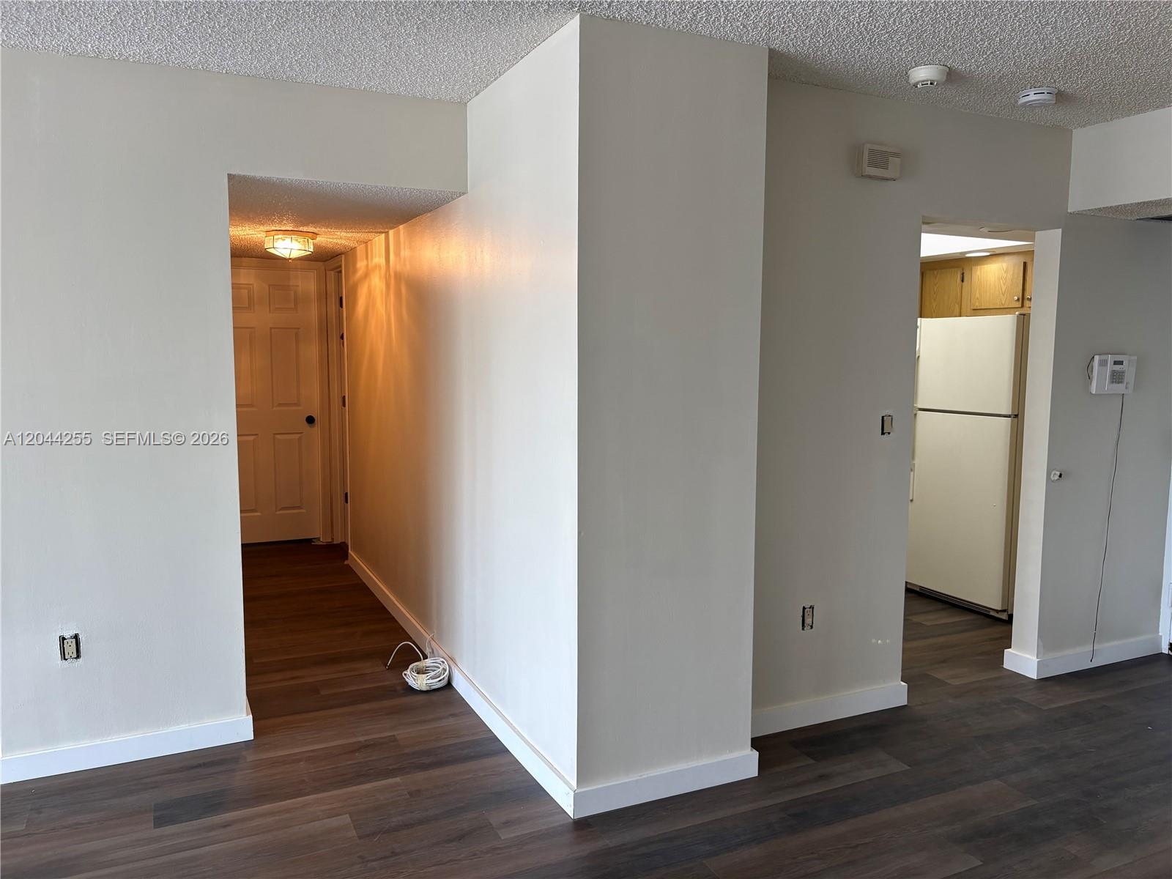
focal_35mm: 26
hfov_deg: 67.3
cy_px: 440
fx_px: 880
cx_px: 586
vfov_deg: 53.1
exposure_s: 1/120
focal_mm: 5.96
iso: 125
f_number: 1.6
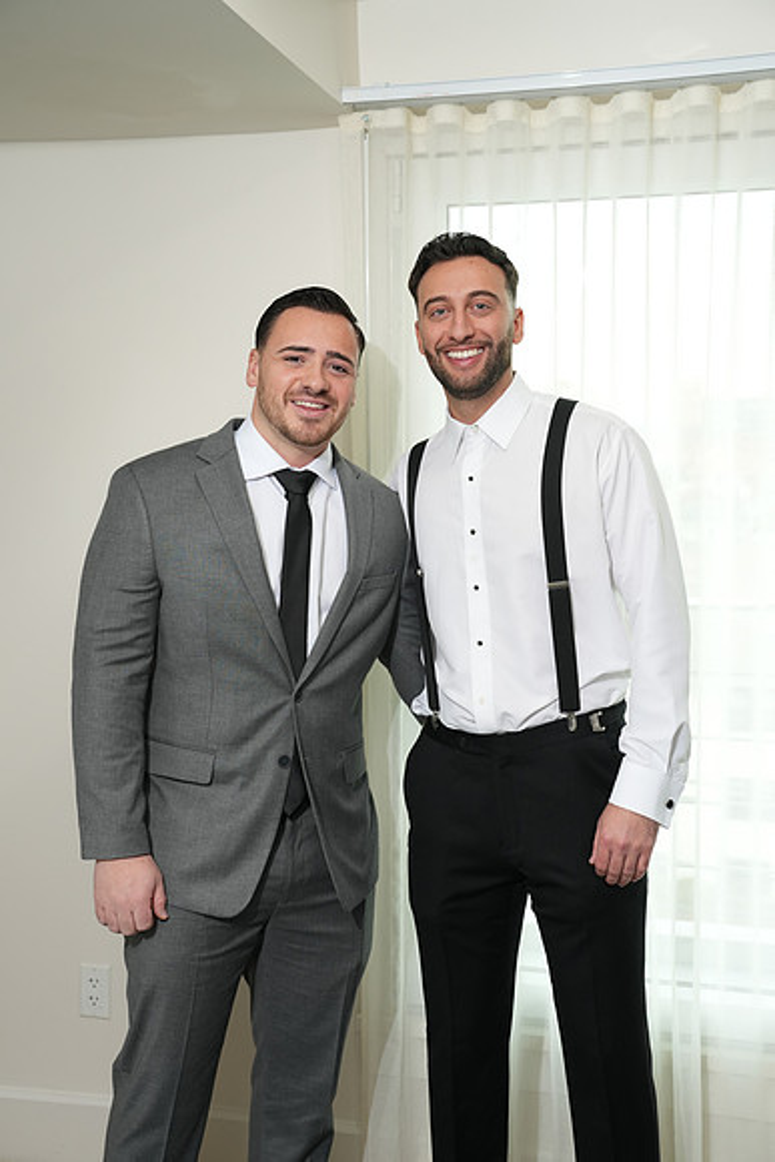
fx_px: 1323
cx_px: 388
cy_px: 581
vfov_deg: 47.4
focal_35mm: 41
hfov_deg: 32.6
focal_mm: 41
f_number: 4
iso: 800
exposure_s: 1/200
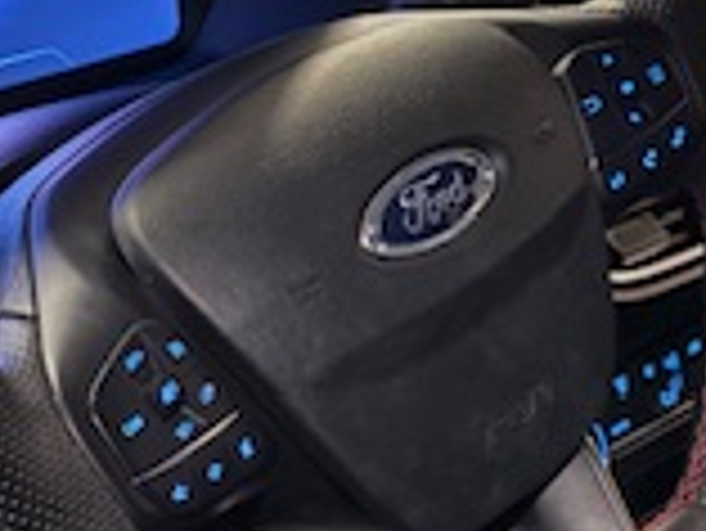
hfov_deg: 18.5
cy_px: 216
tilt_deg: -23.8
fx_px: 2164
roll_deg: -1.1
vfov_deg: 14.0
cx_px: 427
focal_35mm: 106
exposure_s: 1/17
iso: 800
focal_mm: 5.96
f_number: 1.6
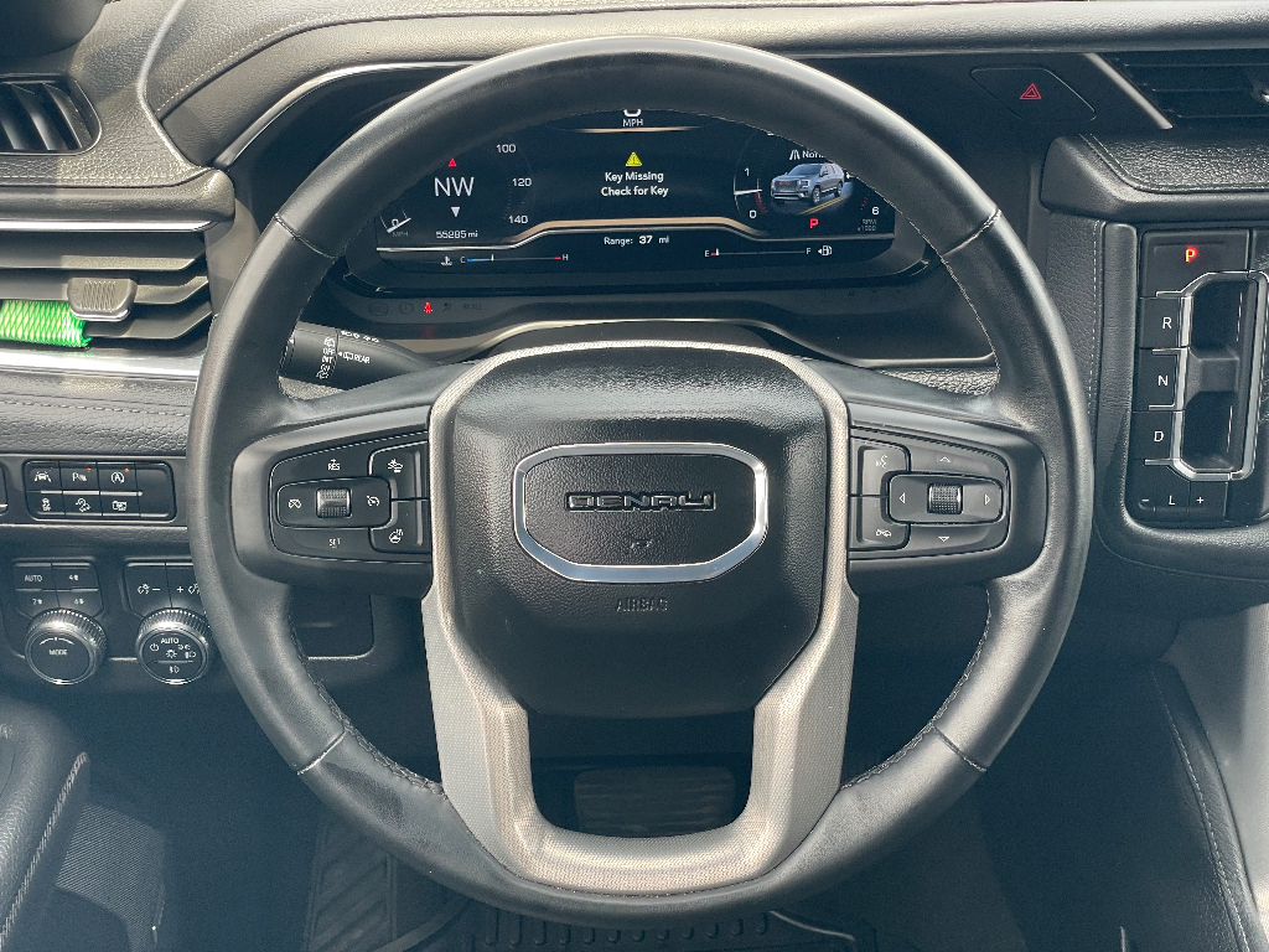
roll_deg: +0.1
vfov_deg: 28.0
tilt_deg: -33.6
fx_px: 1906
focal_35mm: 52
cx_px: 634
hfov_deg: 36.8
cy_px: 476
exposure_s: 1/99
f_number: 2
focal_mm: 6
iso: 64
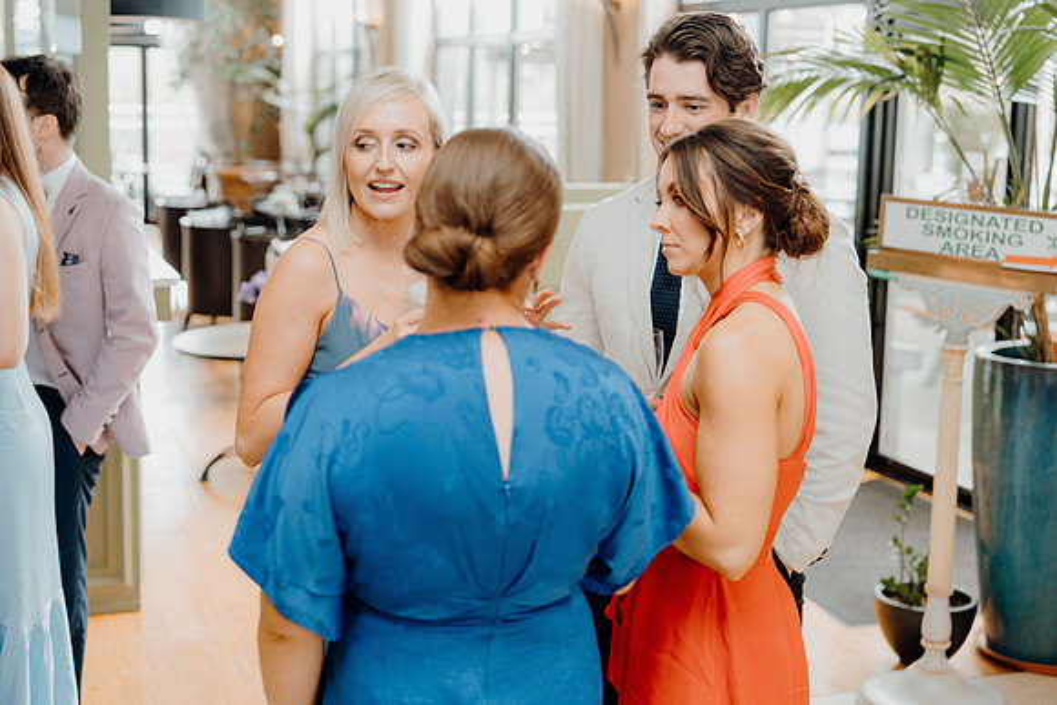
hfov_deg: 36.2
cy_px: 352
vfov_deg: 24.6
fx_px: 1615
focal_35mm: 55
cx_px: 528
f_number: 2.8
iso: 1250
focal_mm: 55
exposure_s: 1/200
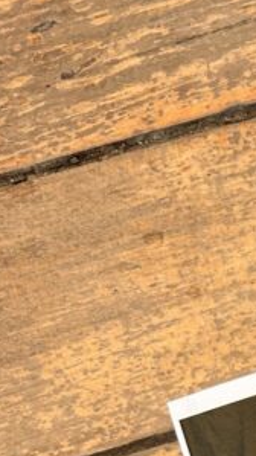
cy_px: 735
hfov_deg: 11.0
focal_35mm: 97
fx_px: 1172
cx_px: 556
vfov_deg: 18.7
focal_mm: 5.7
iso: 160
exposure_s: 1/60
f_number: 1.5
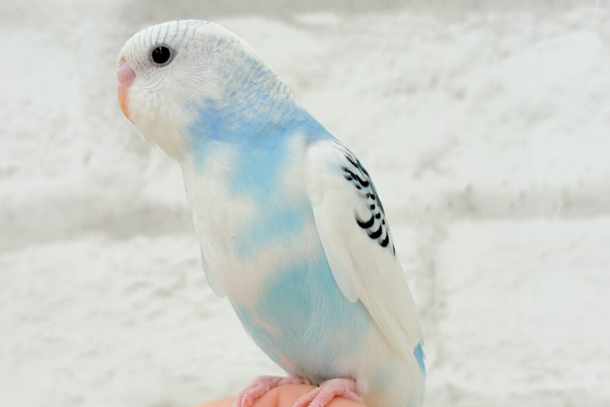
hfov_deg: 31.9
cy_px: 169
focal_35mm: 63
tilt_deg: +5.0
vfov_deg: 21.6
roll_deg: +3.8
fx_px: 1068
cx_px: 272
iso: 50
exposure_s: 1/76
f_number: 1.6
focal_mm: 5.96
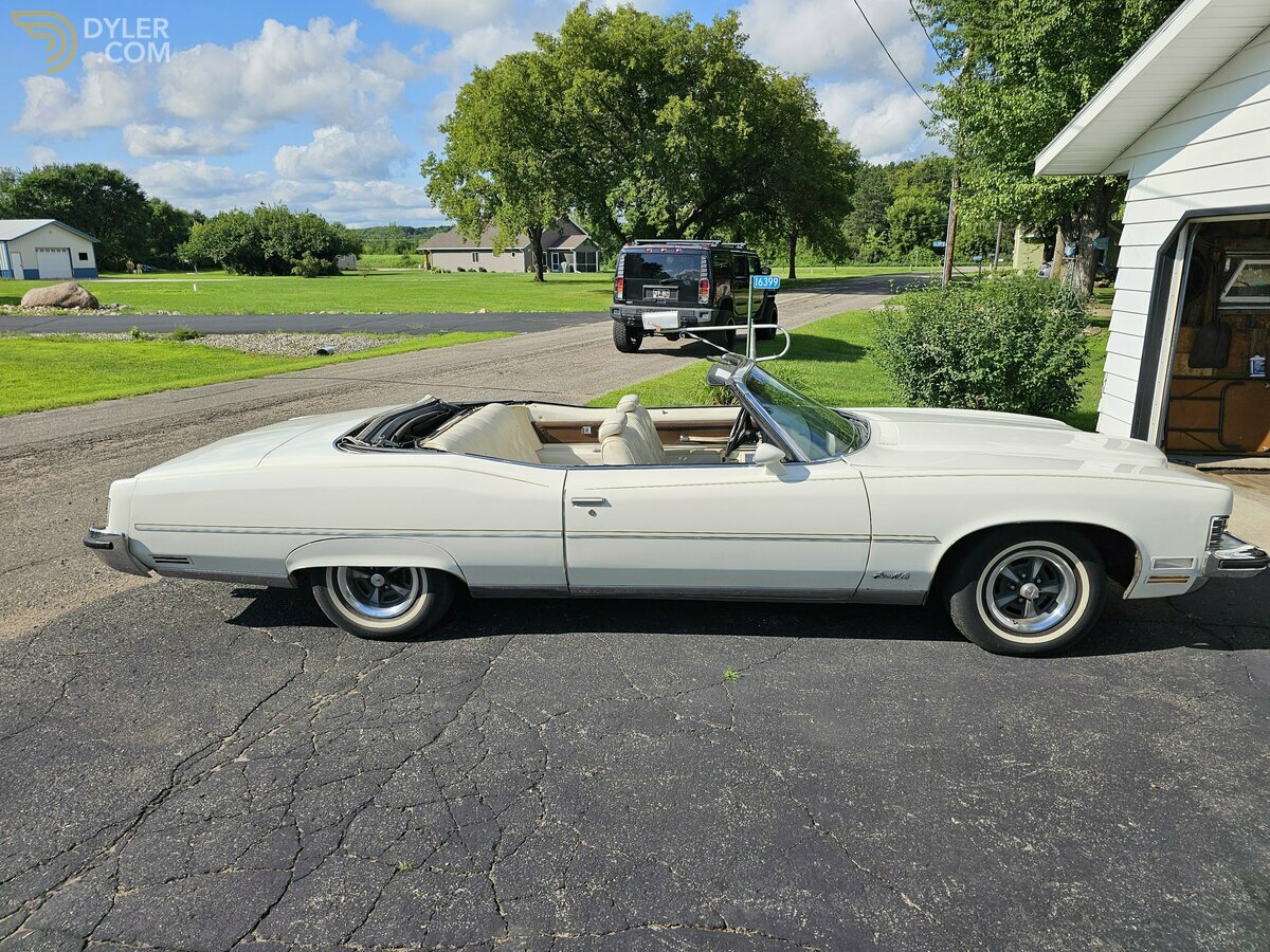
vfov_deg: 58.9
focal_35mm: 23
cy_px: 476
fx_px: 844
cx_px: 635
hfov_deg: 73.9
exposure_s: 1/1328
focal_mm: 6.3
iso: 16
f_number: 1.7
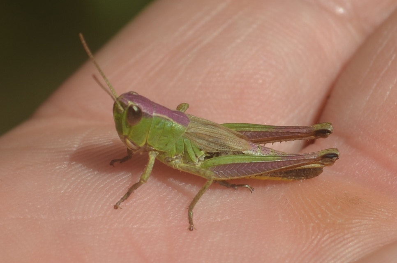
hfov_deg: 24.7
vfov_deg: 16.5
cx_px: 198
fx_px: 908
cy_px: 132
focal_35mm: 82
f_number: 8
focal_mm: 55
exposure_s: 1/500
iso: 100
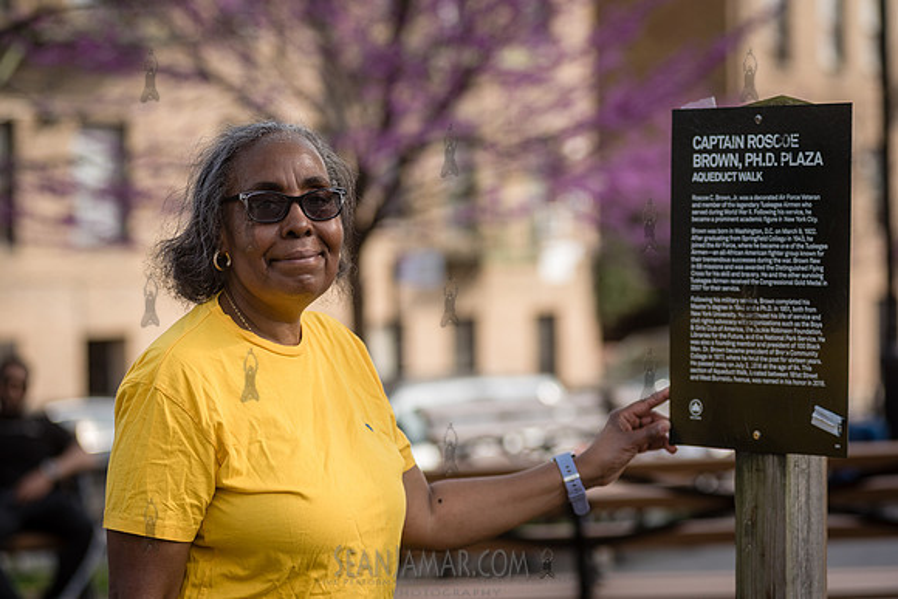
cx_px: 449
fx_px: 2724
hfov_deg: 18.7
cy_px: 300
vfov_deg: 12.6
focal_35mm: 109
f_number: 3.5
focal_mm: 105
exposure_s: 1/1250
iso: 200
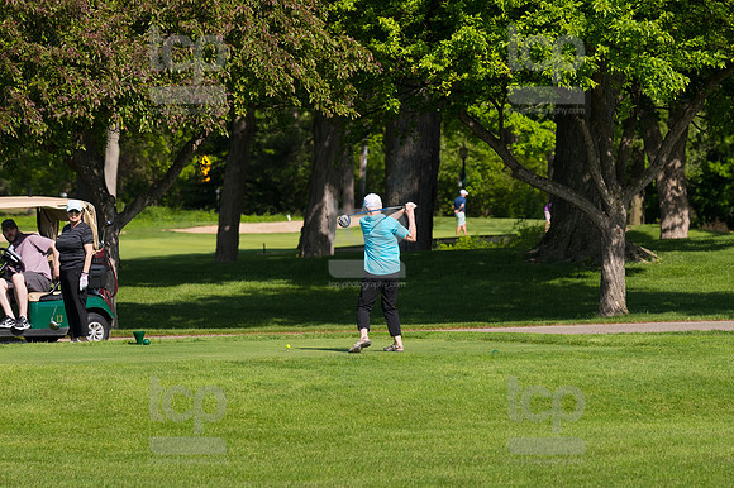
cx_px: 367
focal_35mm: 300
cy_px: 244
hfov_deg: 6.9
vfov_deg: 4.6
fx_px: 6113
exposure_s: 1/1600
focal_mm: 200
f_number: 5.6
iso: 320
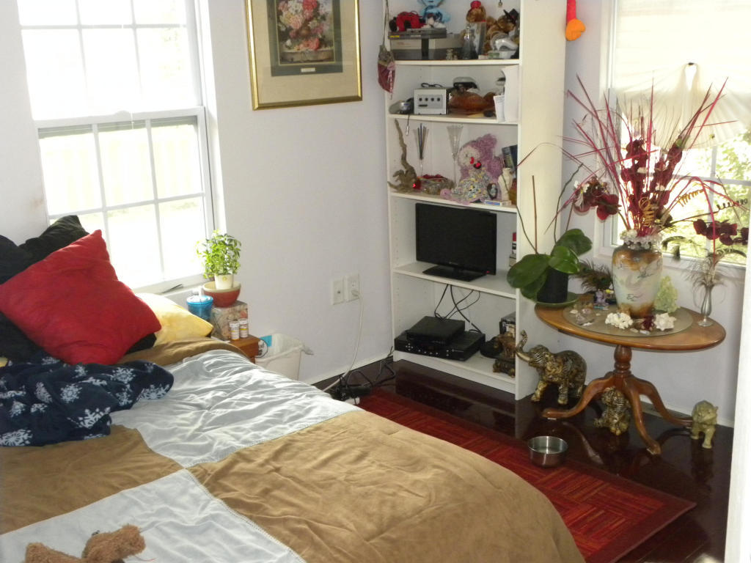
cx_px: 376
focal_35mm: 41
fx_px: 890
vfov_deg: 35.1
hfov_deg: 45.8
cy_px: 282
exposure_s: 1/40.7
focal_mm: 7.3
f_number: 3.2
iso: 400
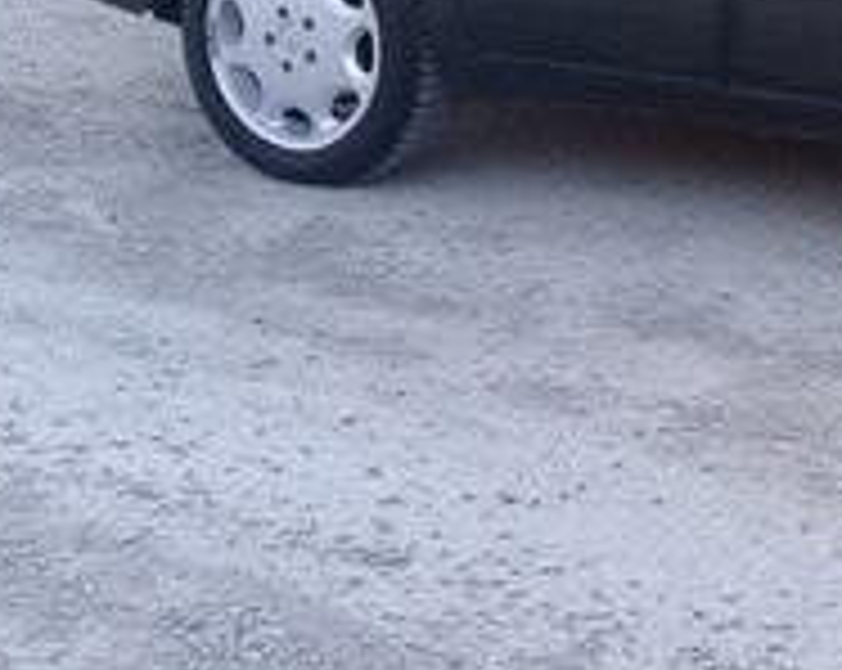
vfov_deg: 13.9
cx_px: 1063
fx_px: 2662
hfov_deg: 17.0
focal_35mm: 107
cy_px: -182
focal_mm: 3.3
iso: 64
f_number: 2.2
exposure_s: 1/100
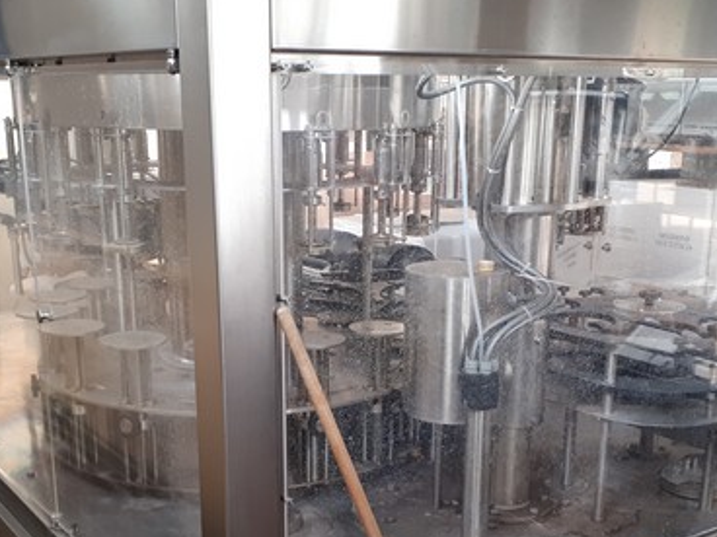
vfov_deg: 30.5
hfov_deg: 40.4
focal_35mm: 47
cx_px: 351
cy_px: 391
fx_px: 974
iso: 80
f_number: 1.9
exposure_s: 1/33
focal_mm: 3.6
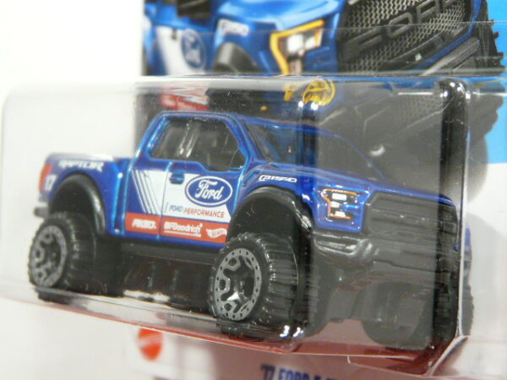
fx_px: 1699
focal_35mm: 116
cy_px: 190
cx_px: 254
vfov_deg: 12.8
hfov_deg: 17.0
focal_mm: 12
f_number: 3.2
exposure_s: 1/50
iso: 200
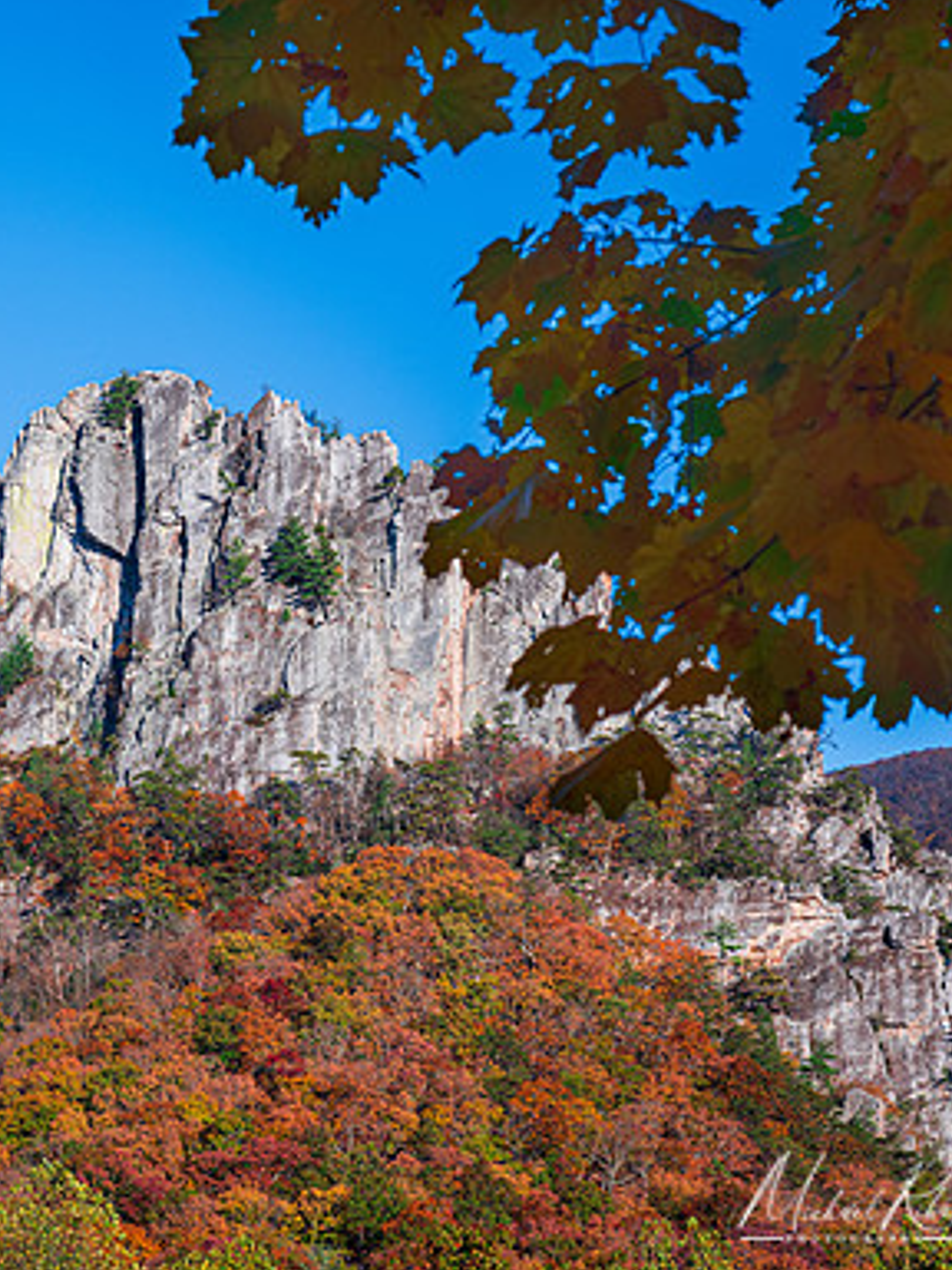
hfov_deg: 12.0
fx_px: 4474
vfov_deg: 16.1
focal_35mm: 122
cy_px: 683
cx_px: 40
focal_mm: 78
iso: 100
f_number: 13
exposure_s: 1/90
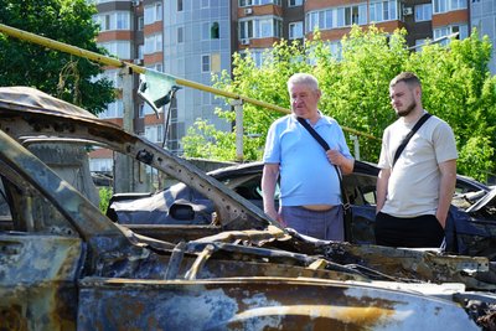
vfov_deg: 22.6
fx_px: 827
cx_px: 248
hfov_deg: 33.4
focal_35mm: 60
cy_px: 166
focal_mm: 60
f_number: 9
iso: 100
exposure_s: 1/80
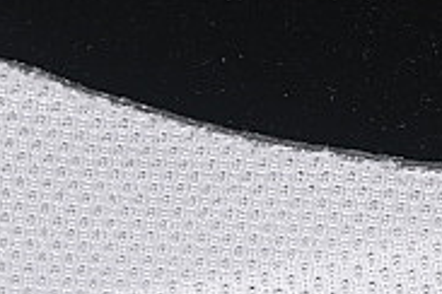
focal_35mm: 443
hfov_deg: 4.6
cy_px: 559
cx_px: -365
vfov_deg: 3.1
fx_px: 5439
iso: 160
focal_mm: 50
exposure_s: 1/80
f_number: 7.1
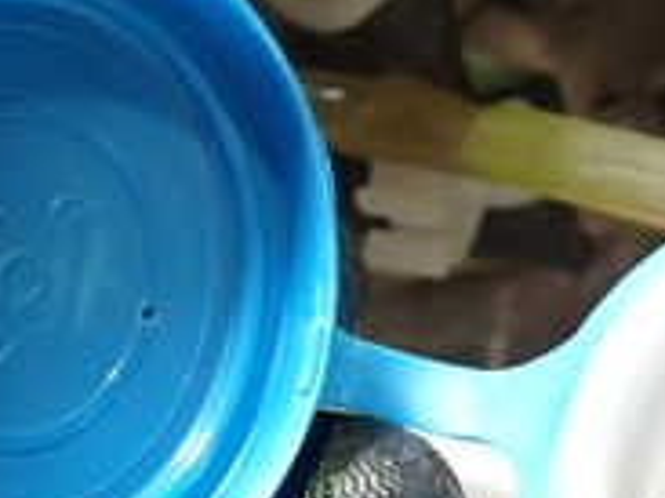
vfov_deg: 15.9
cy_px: 436
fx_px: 1766
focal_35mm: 92
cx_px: 302
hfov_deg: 21.3
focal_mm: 5.05
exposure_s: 1/30
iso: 400
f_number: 2.2
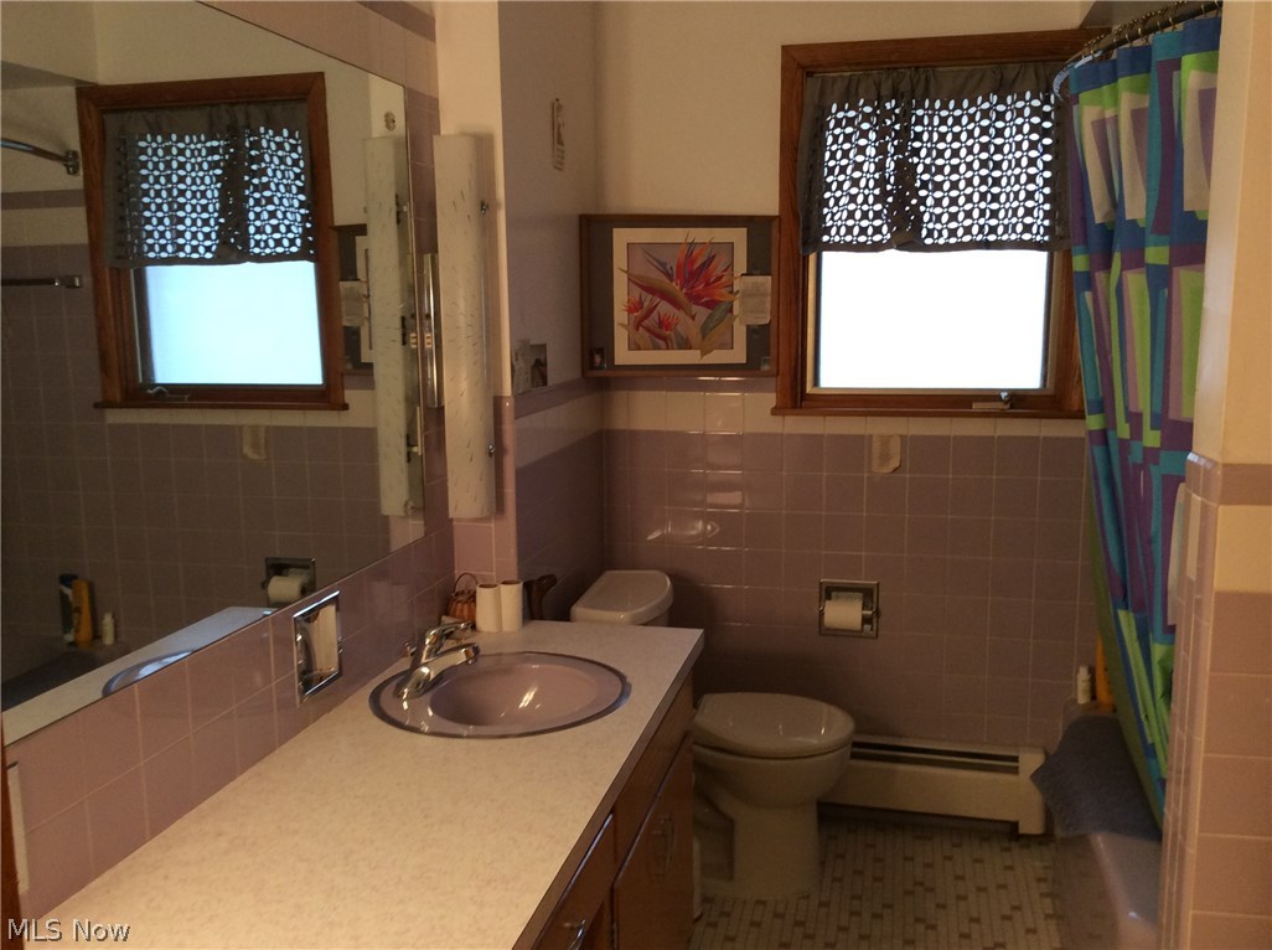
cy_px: 475
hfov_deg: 56.9
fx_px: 1174
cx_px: 636
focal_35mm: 32
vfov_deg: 44.0
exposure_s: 1/24
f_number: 2.4
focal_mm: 3.3
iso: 80
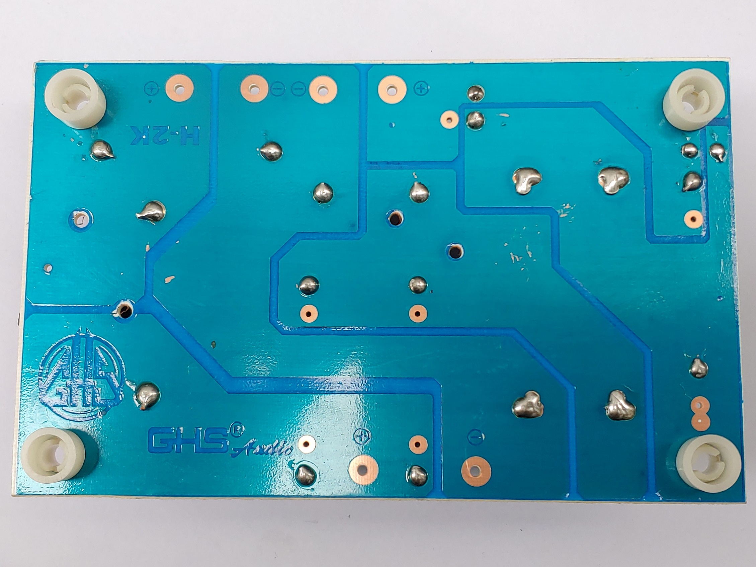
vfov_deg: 30.9
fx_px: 1026
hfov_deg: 40.4
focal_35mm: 47
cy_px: 284
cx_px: 378
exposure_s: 1/120
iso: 50
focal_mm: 4.23
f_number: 1.5
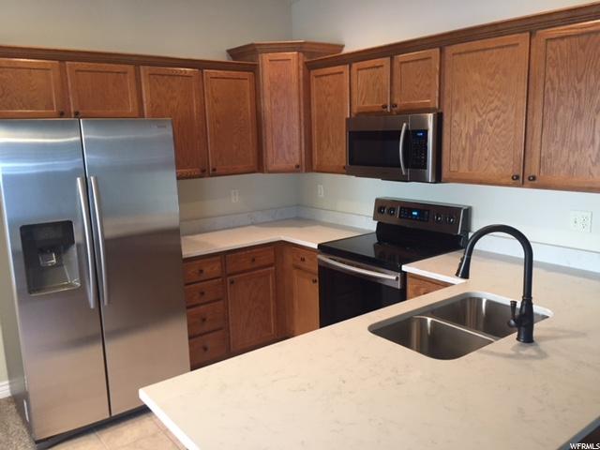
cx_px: 300
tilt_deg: -11.1
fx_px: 503
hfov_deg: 61.7
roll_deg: +2.6
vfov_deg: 48.2
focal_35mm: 29
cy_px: 225
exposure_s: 1/30
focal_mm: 4.15
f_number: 2.2
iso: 125
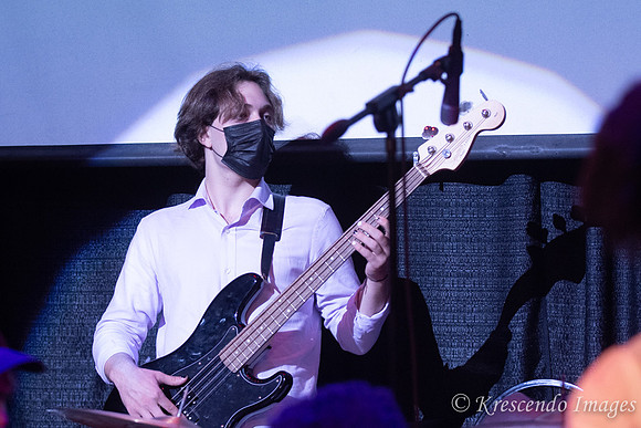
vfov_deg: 7.7
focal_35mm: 179
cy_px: 215
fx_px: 3181
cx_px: 252
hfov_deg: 11.5
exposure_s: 1/160
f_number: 2.8
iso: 3200
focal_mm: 98
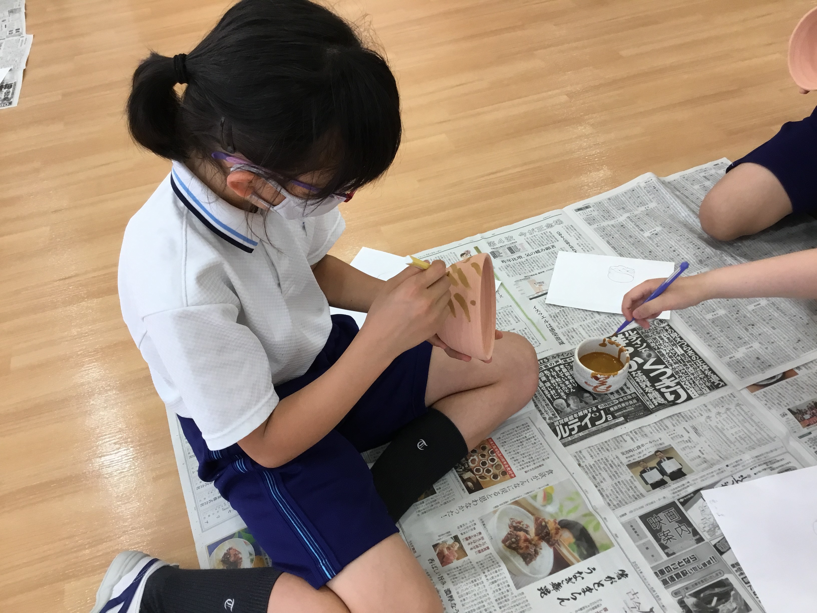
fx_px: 732
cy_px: 306
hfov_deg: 58.4
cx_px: 408
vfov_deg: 45.4
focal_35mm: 31
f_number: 2.4
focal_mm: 3.3
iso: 25
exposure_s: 1/30
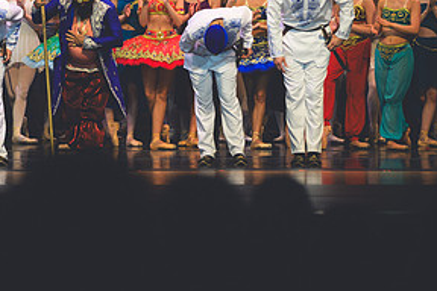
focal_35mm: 272
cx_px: 108
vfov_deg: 5.0
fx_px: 3302
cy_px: 23
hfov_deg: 7.6
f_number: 2.8
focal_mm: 135
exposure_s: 1/500
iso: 360
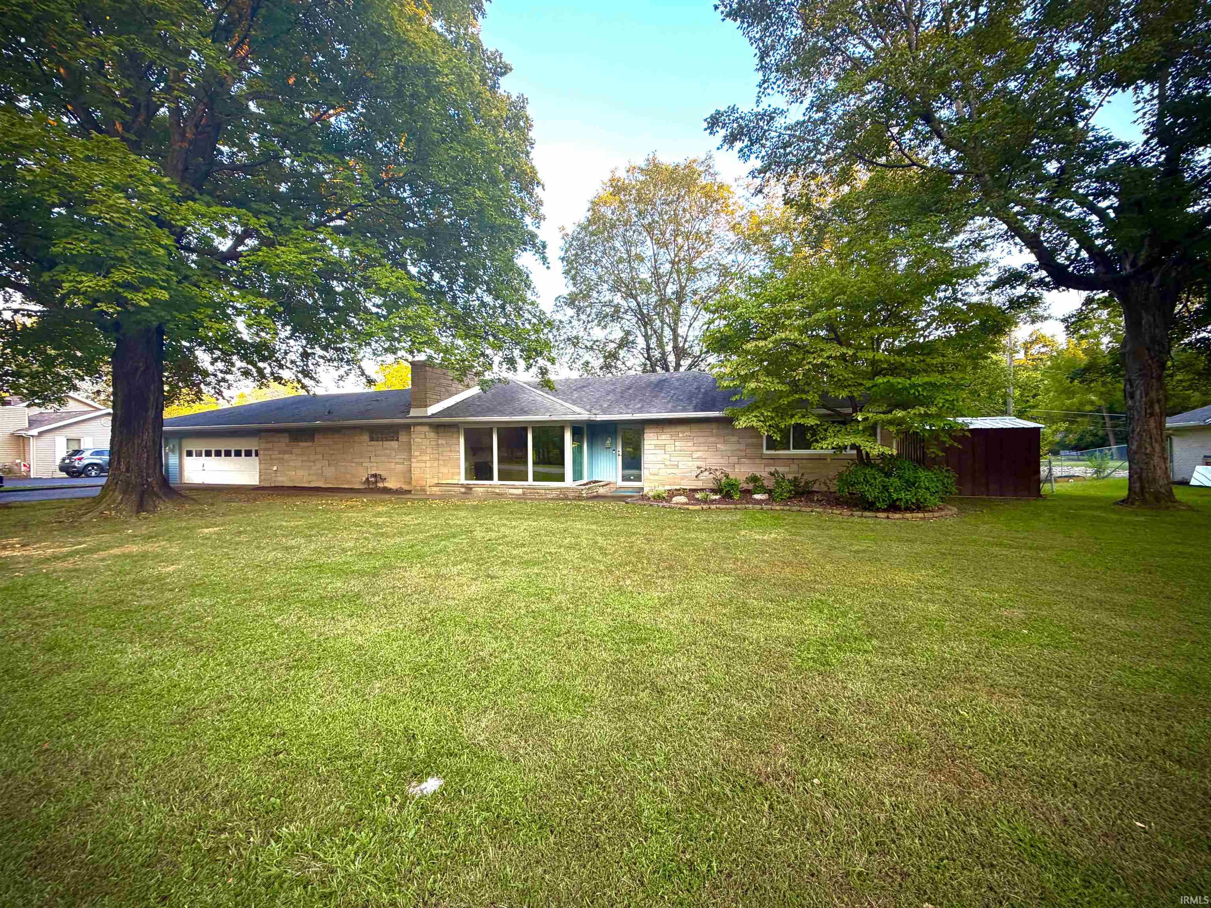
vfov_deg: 85.7
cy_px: 454
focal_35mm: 14
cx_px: 606
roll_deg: +0.6
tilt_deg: -0.3
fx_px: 490
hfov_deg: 102.1
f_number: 2.2
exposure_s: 1/121
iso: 100
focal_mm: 2.22
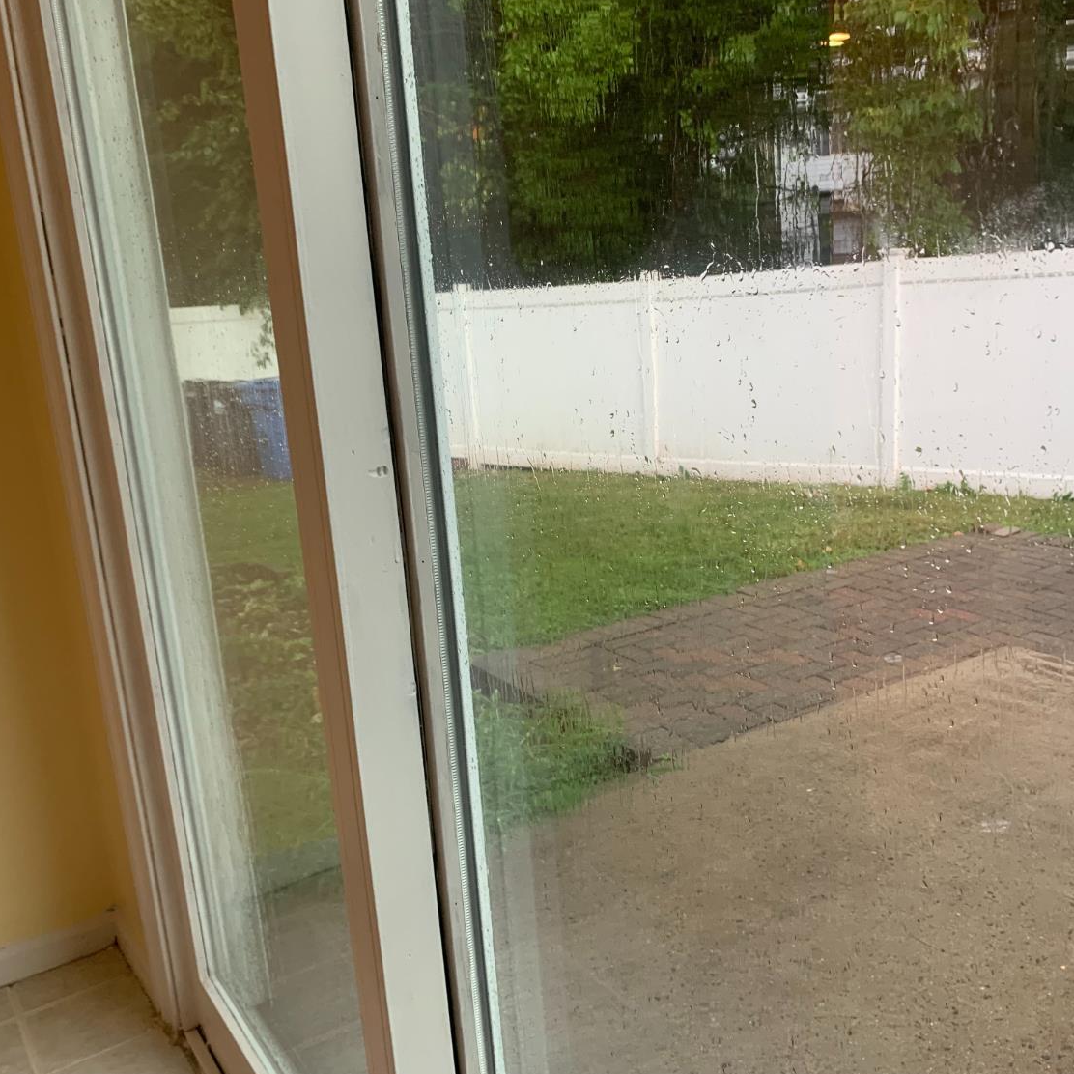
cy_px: 535
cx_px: 657
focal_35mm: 31
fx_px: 1088
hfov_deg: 52.1
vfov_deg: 52.5
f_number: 1.8
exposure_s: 1/60
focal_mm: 4.25
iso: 100
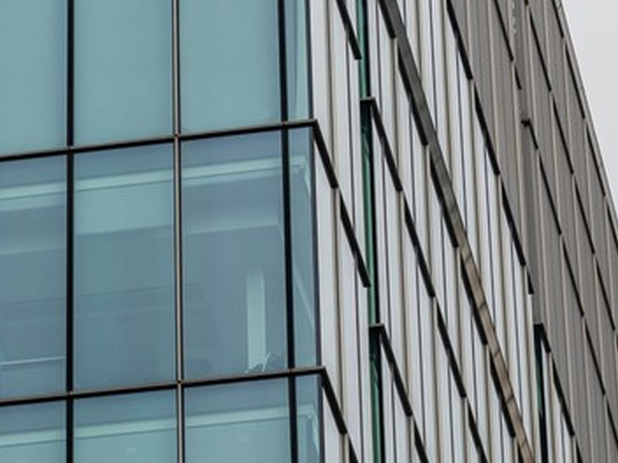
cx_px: -397
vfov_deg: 4.8
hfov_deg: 6.4
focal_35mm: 306
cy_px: -425
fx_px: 5463
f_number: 9
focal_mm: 70
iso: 100
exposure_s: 1/250
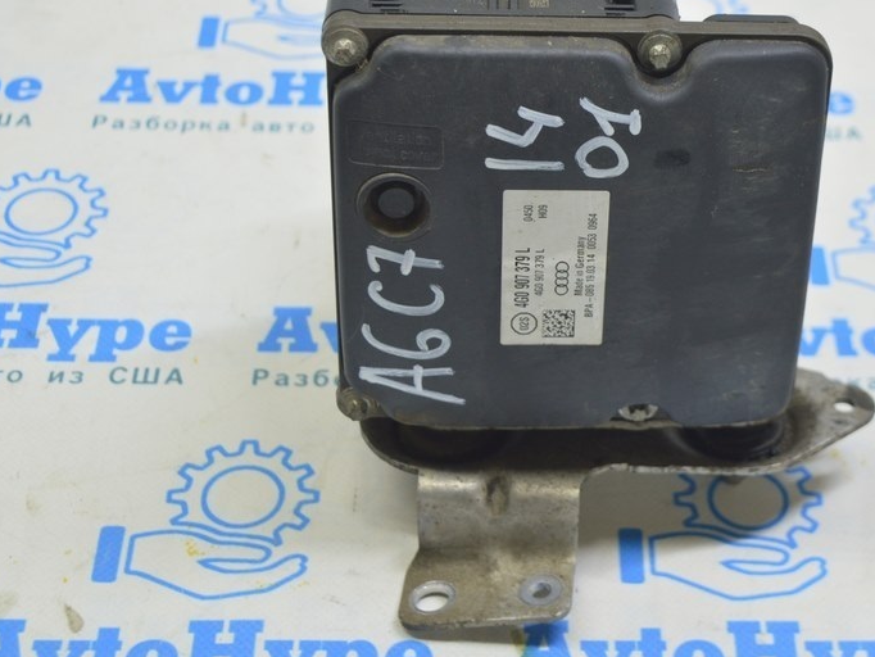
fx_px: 1915
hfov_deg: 25.6
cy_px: 242
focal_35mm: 76
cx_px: 589
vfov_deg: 19.4
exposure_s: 1/20
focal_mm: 35
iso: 400
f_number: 5.6
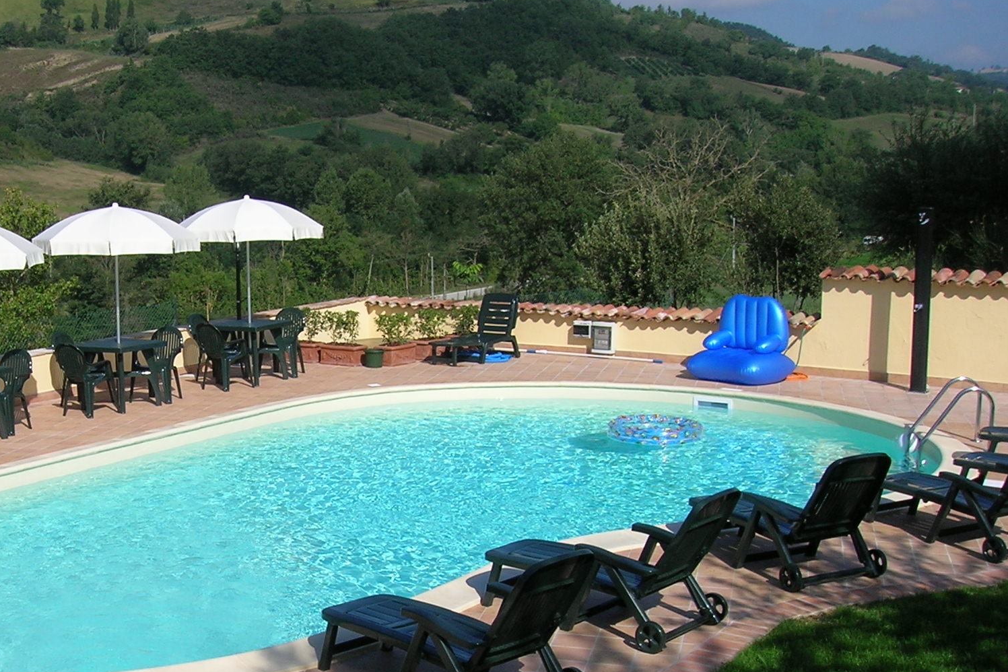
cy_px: 469
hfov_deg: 36.0
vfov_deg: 24.9
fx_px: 1512
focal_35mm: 54
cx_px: 251
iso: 50
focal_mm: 5.7
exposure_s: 1/600
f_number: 4.9
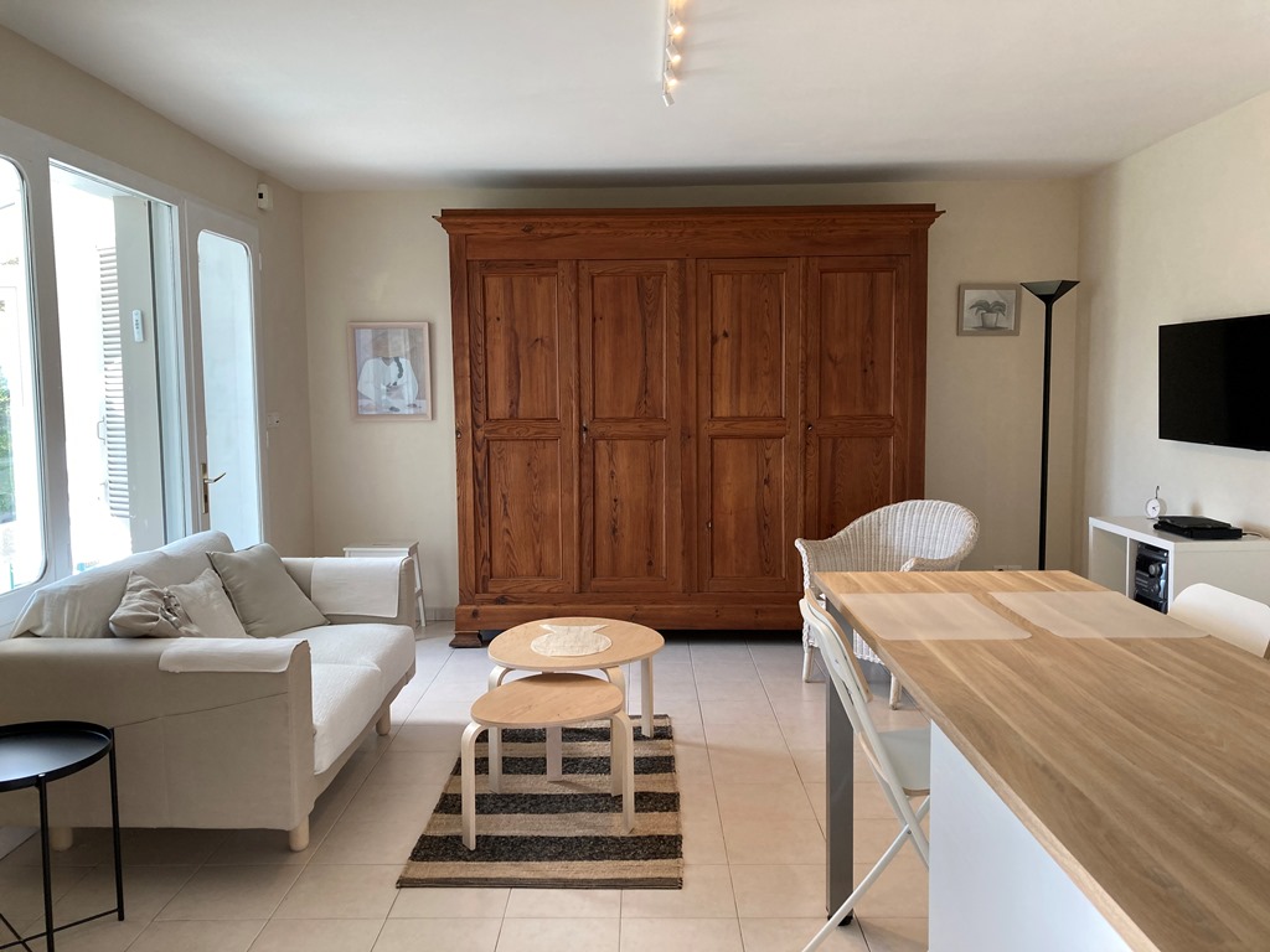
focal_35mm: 28
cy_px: 476
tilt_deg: -5.2
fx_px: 1027
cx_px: 635
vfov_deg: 49.7
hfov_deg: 63.4
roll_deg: -0.2
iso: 50
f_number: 1.8
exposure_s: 1/100
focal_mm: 3.99
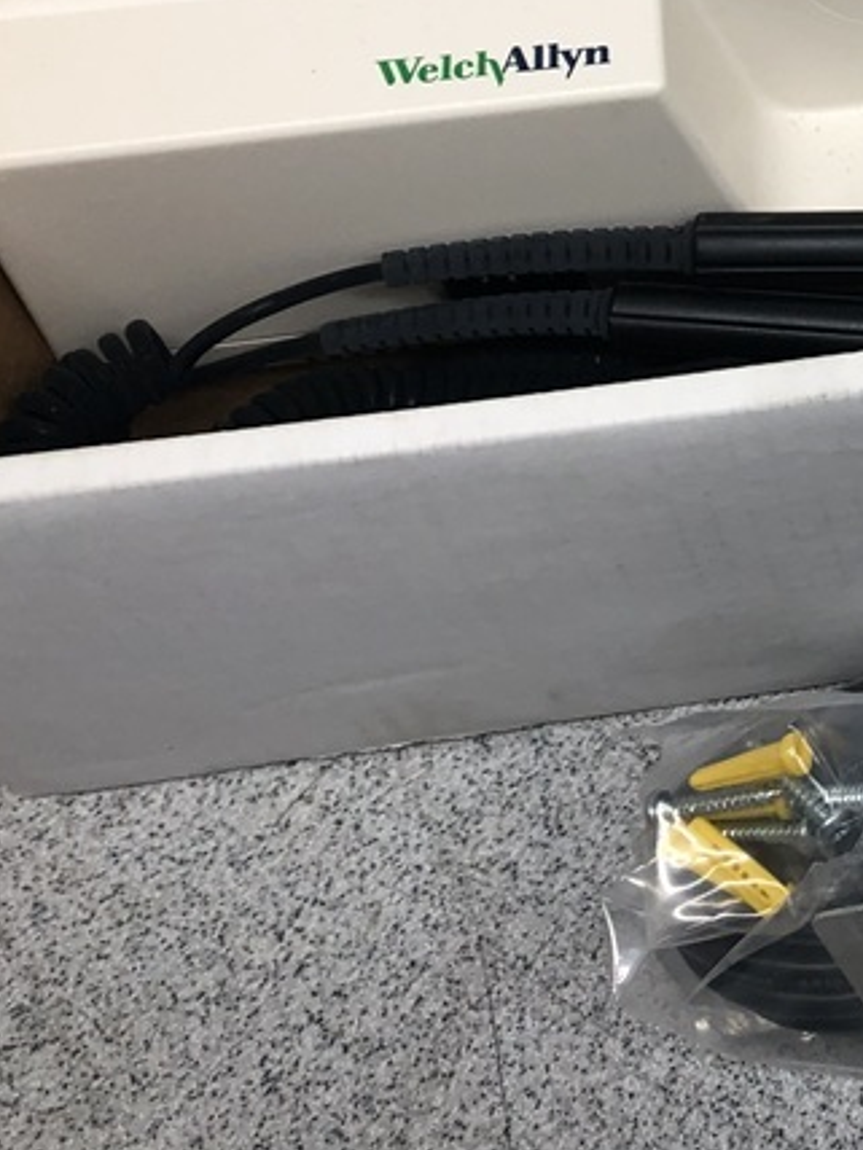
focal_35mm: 66
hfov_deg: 19.6
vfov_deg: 28.7
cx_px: 1258
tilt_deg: -53.2
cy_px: 204
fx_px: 2194
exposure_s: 1/120
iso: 64
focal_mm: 3.99
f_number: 1.8
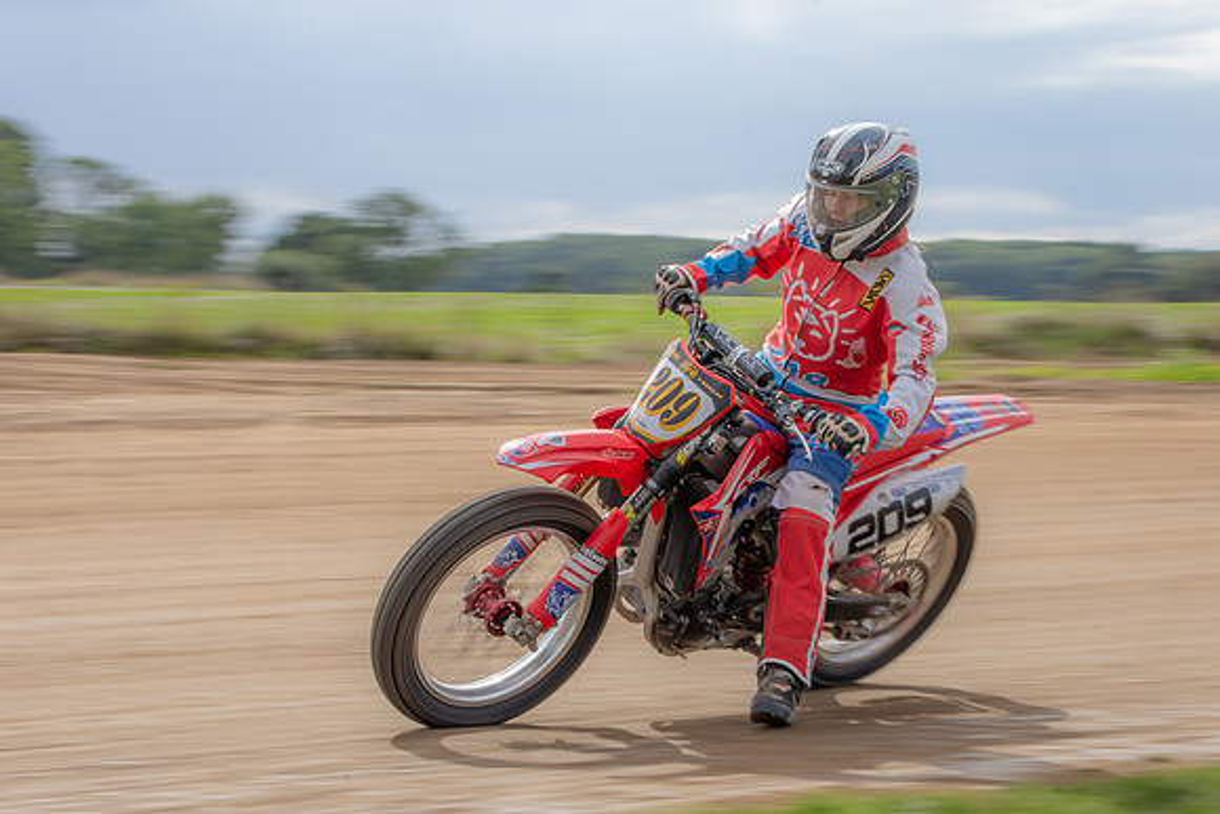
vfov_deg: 9.8
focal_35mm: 140
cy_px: 432
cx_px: 647
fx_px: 4742
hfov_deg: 14.7
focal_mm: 82
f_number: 20
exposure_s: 1/125
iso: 250
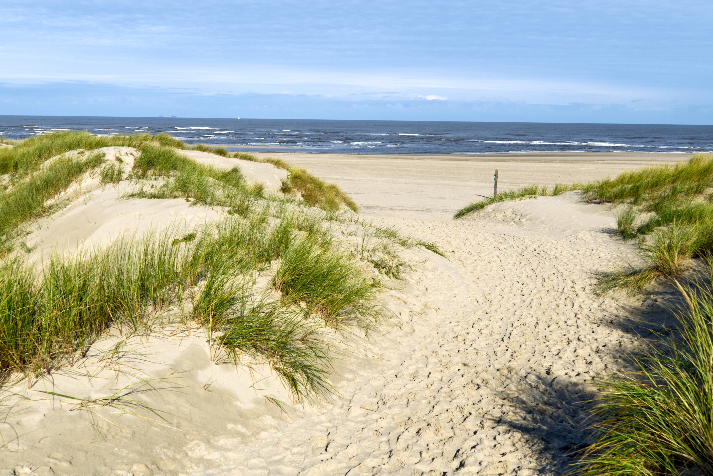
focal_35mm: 38
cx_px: 356
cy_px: 238
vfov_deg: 35.5
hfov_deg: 51.3
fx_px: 743
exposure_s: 1/400
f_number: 9
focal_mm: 25
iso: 160
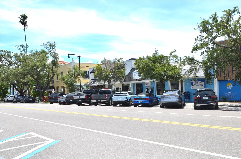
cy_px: 80
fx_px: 271
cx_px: 120
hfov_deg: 48.0
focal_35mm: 40
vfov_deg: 32.9
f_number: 9
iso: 100
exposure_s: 1/320
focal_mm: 27
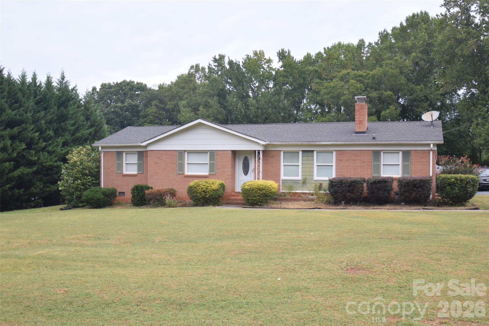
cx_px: 244
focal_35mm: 36
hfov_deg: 53.1
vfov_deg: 36.9
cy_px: 163
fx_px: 489
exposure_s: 1/125
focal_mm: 24
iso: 500
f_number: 5.6
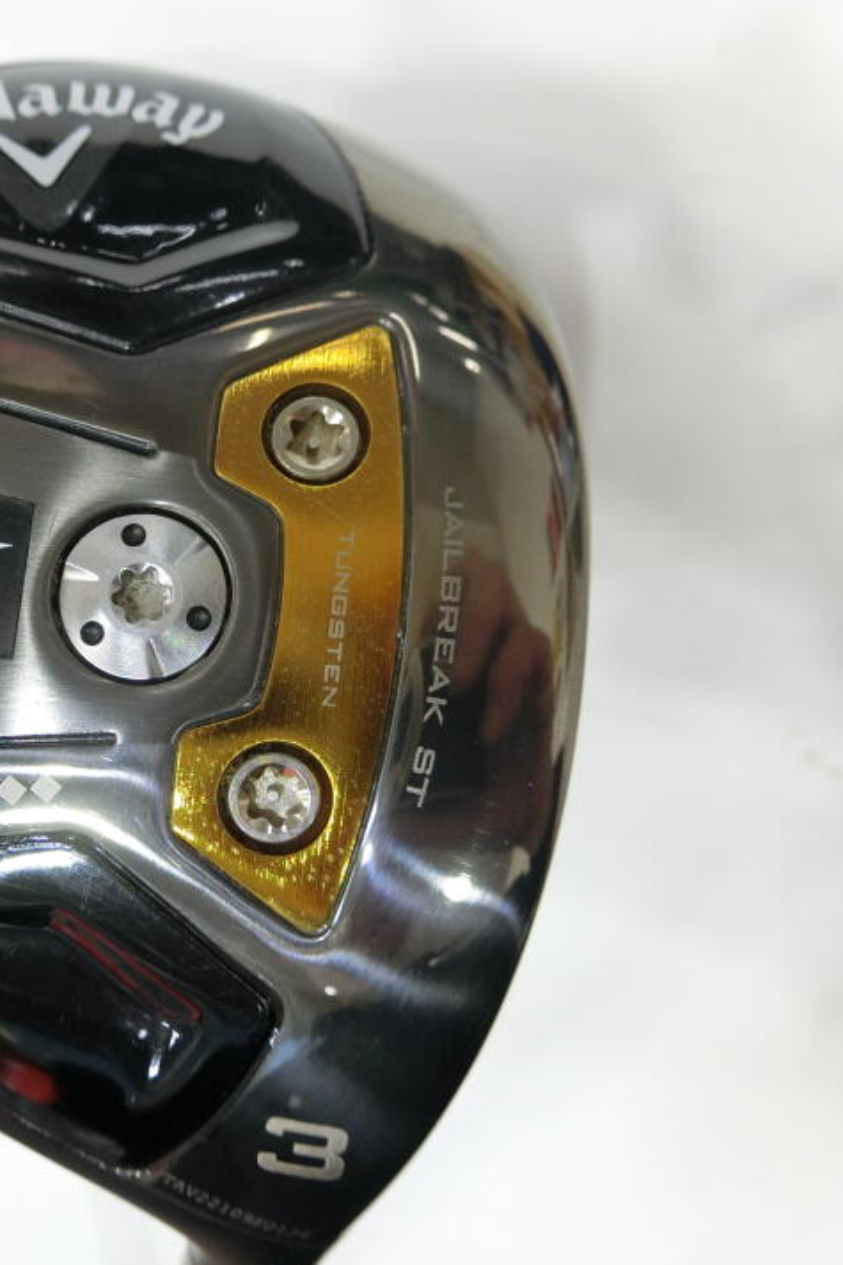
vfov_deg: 54.4
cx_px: 112
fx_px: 1230
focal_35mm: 35
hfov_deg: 35.9
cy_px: 637
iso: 400
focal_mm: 5.4
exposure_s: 1/125
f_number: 2.8
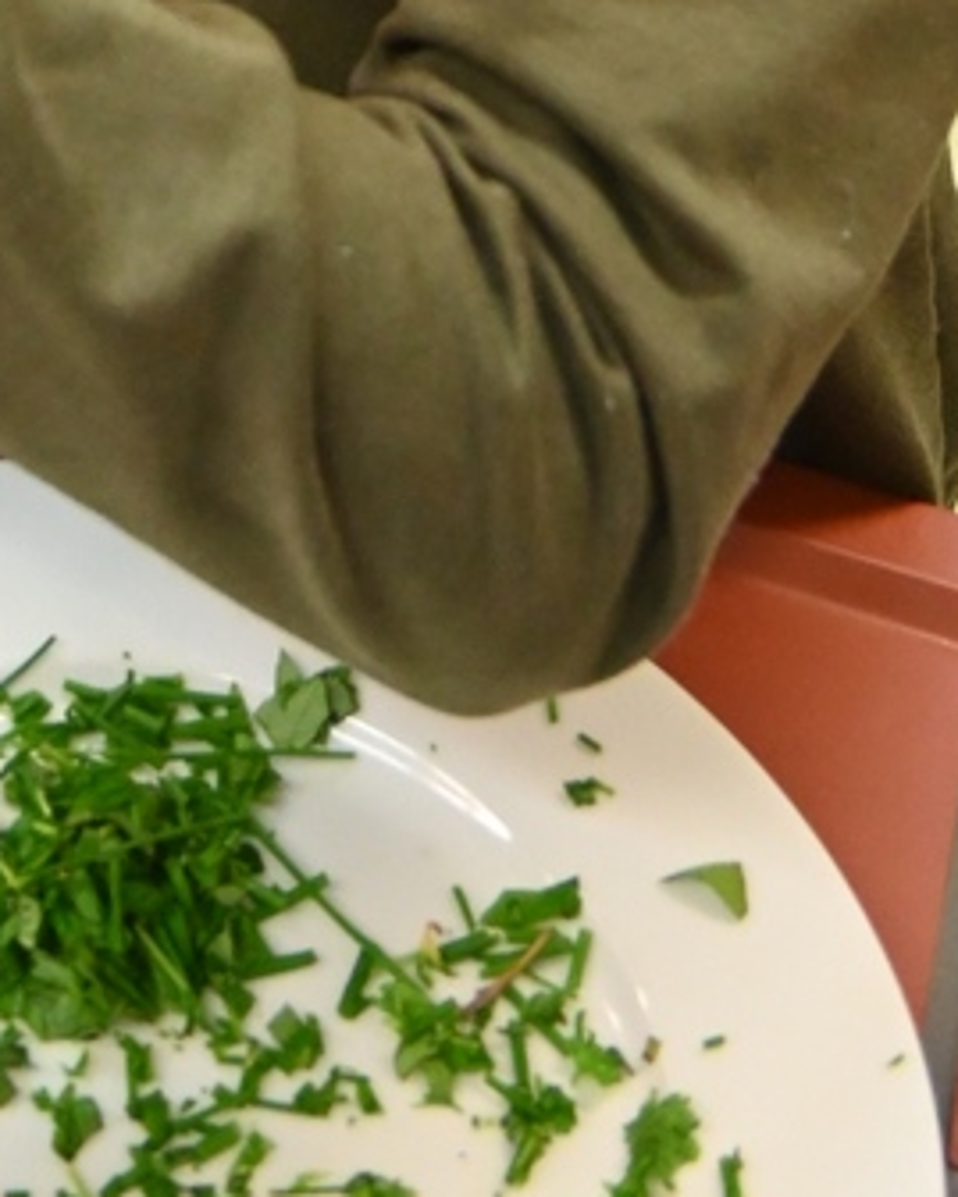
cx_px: -292
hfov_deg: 13.2
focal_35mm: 113
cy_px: -1062
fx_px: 4003
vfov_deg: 14.6
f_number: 3.5
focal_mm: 18
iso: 1800
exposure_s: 1/125
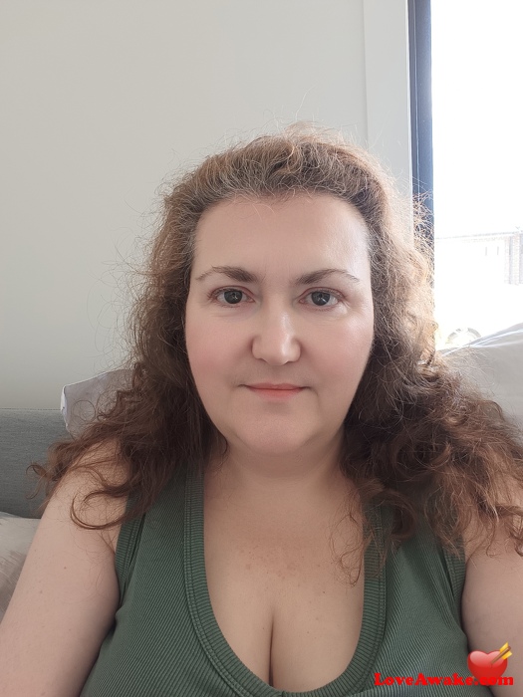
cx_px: 262
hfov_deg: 63.4
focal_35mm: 21
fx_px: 423
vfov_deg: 79.0
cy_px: 348
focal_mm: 3.23
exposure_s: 1/50
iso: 320
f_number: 2.4
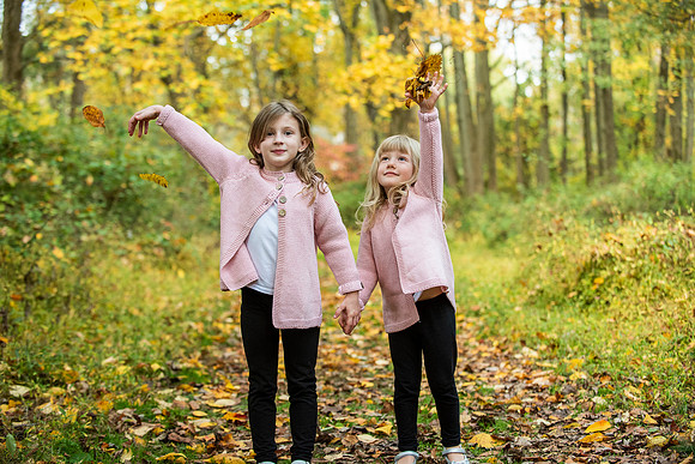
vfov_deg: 19.5
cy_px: 232
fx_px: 1352
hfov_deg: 28.8
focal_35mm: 70
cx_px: 348
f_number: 3.5
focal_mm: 70
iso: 1000
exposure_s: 1/250
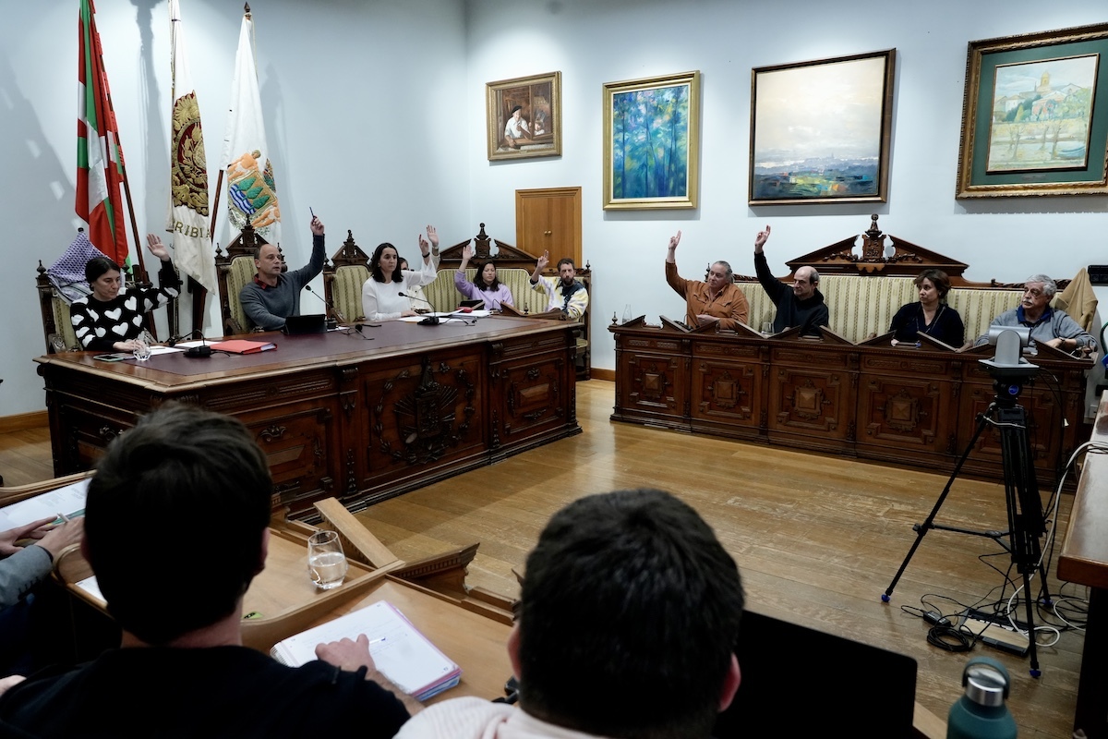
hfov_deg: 71.5
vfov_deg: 51.3
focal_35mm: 25
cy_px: 370
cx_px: 554
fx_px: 769
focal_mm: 25
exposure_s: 1/125
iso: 3200
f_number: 6.3
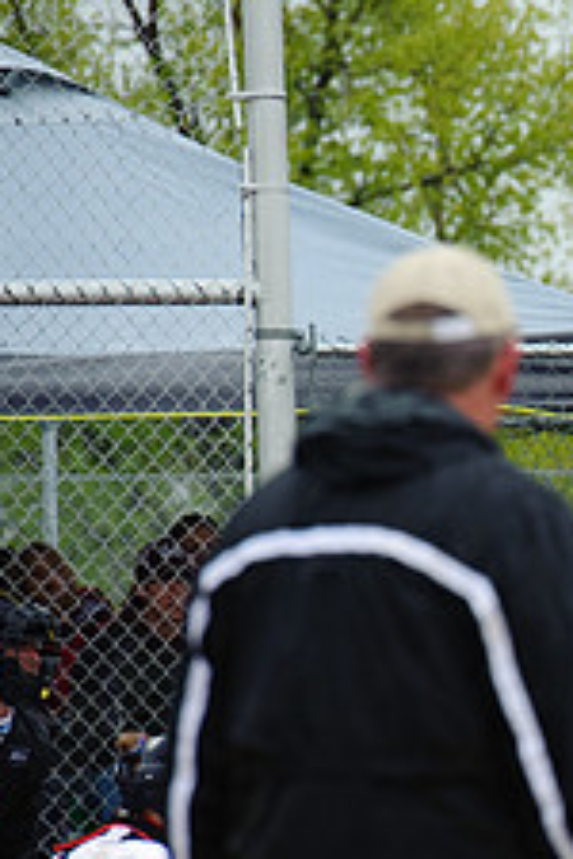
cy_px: 680
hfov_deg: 2.7
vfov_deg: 4.0
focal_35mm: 515
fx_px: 12295
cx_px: 1031
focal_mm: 200
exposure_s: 1/750
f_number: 5.6
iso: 400
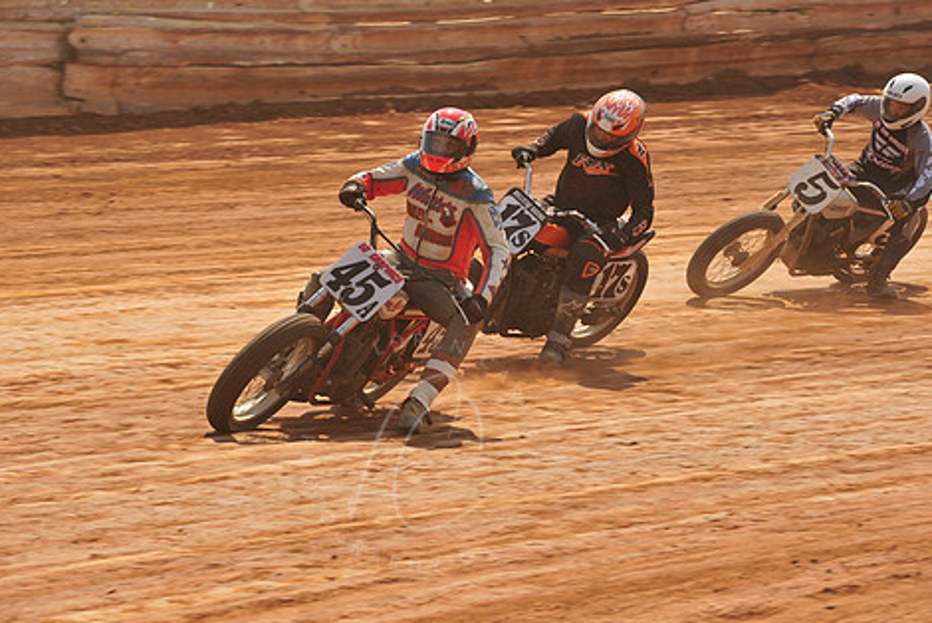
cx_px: 418
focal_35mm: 191
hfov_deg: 10.8
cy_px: 270
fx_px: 4948
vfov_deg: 7.2
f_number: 10
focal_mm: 155
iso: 200
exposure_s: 1/400
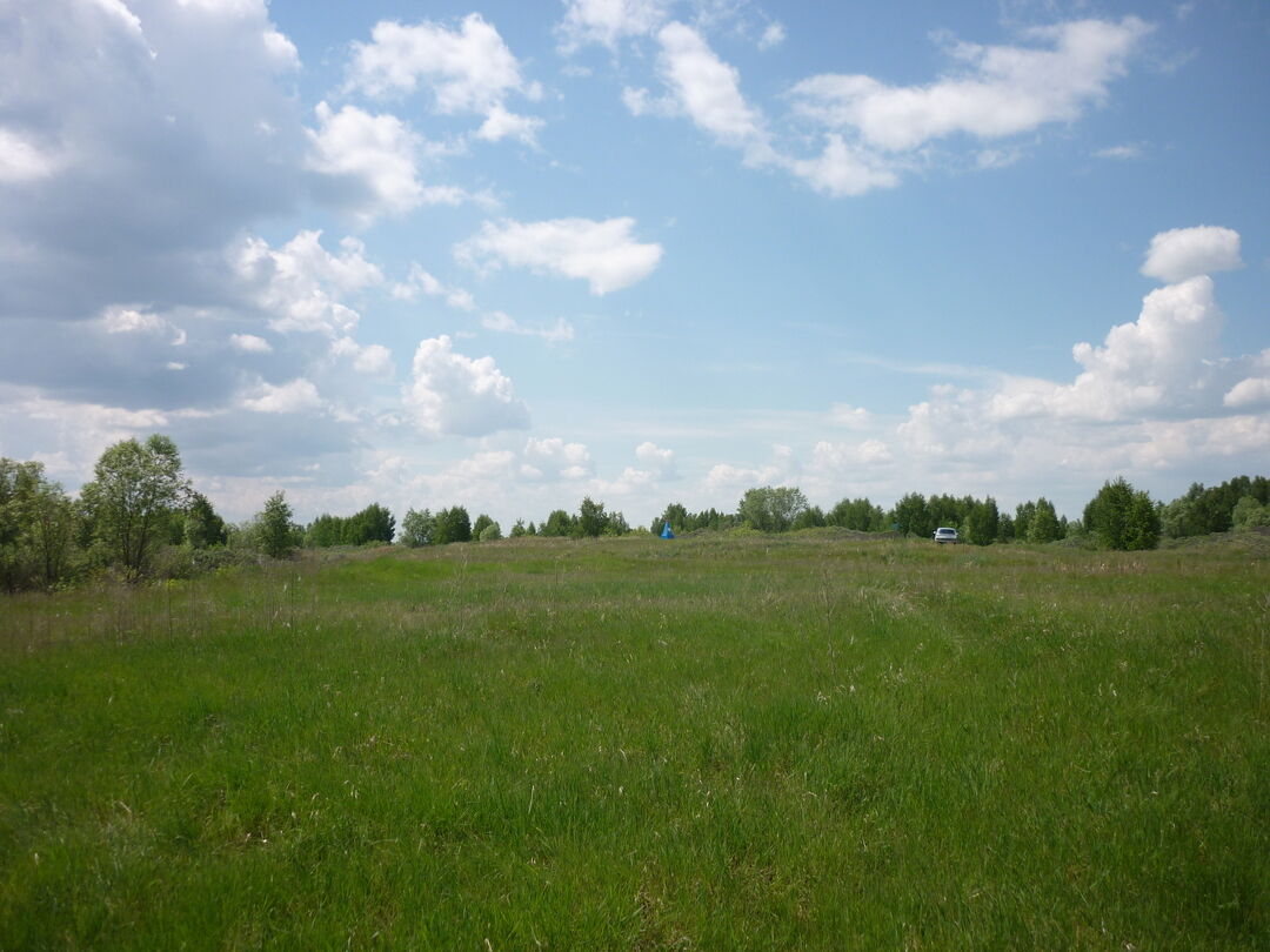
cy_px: 476
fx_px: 1211
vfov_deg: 42.9
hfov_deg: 55.4
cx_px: 635
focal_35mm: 33
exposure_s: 1/250
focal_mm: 5.5
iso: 80
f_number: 8
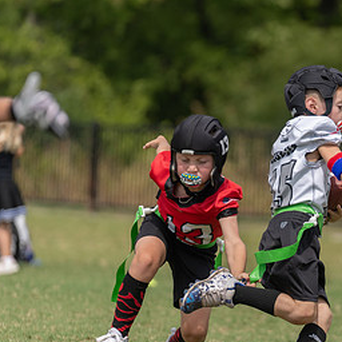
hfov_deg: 4.4
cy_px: 225
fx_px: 4493
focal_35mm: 402
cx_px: 317
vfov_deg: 4.4
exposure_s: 1/1600
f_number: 3.5
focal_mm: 200
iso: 100
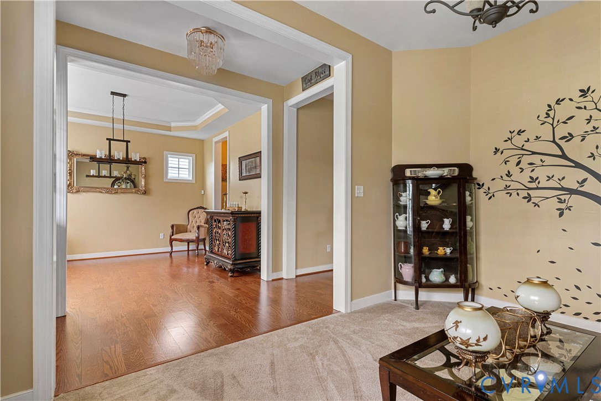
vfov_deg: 70.4
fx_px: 284
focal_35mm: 17
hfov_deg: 93.3
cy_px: 200
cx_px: 300
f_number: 8
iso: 640
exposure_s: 1/8
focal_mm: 17
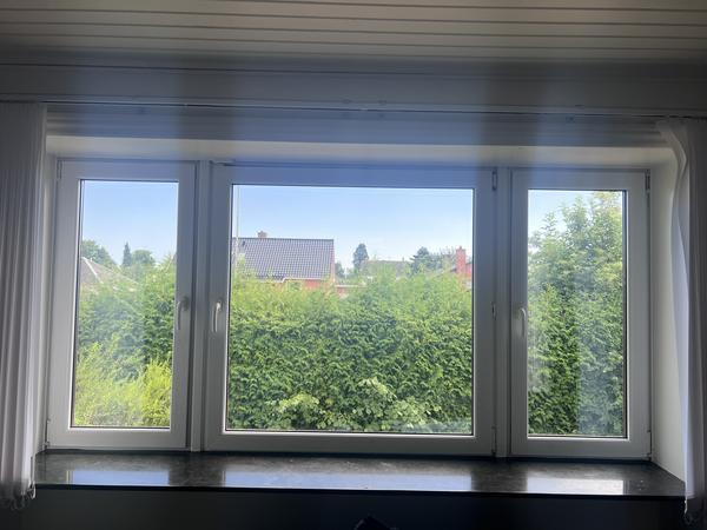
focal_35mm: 26
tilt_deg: +2.3
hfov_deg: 67.3
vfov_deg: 53.1
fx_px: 531
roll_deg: -0.9
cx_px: 354
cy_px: 265
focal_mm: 5.7
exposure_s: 1/718
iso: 50
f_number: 1.5
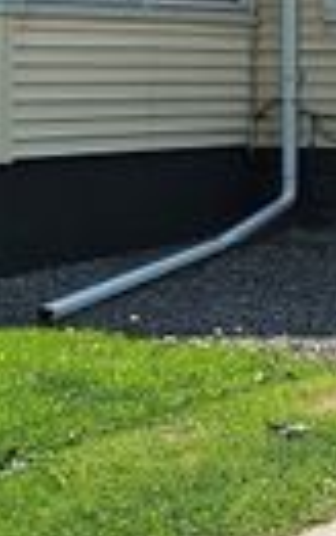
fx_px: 1815
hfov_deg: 10.5
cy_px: -92
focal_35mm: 124
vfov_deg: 16.2
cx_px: 266
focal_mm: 6.3
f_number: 1.7
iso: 10
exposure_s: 1/934
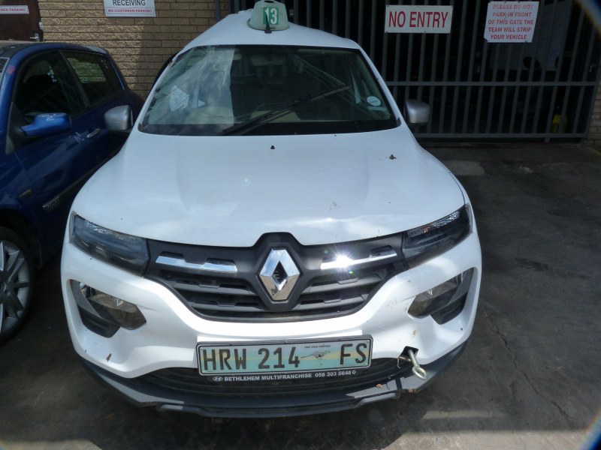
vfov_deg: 54.9
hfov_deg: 69.4
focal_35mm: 25
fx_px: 434
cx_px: 300
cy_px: 225
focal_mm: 4.5
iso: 125
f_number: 5.6
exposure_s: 1/320
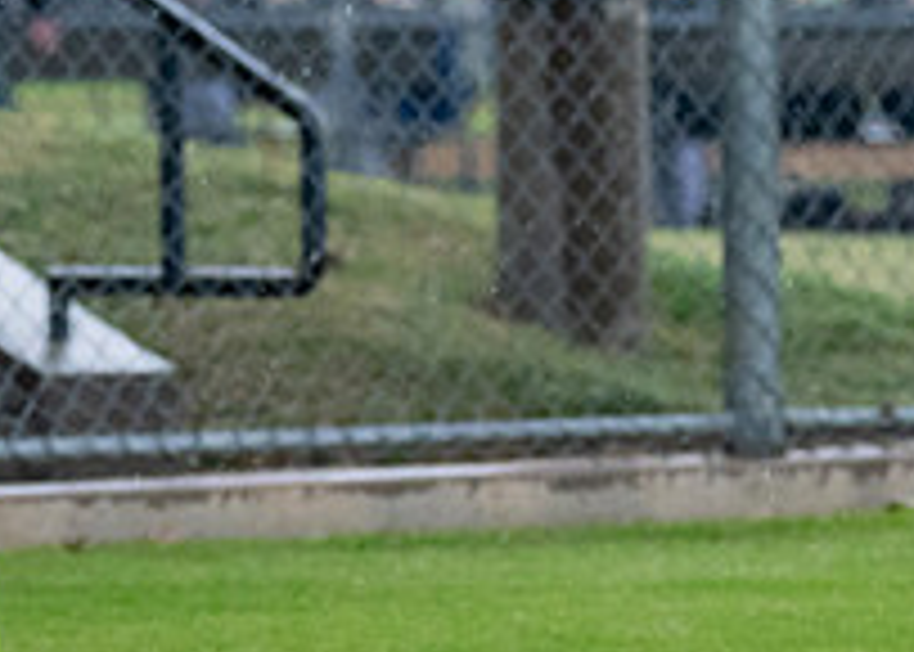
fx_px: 15212
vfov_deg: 2.5
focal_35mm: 586
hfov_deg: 3.4
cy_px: 335
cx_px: -614
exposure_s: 1/1000
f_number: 2.8
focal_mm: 97
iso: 1600
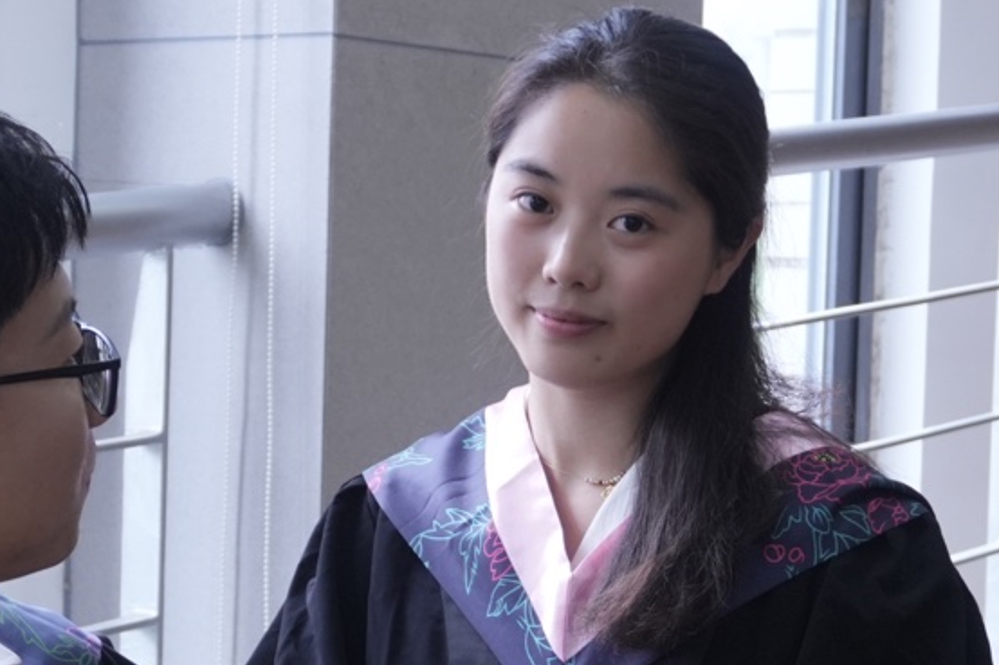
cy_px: 611
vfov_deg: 10.4
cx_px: 447
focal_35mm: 132
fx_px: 3651
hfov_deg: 15.6
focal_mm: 27
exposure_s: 1/50
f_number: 4.5
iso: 500
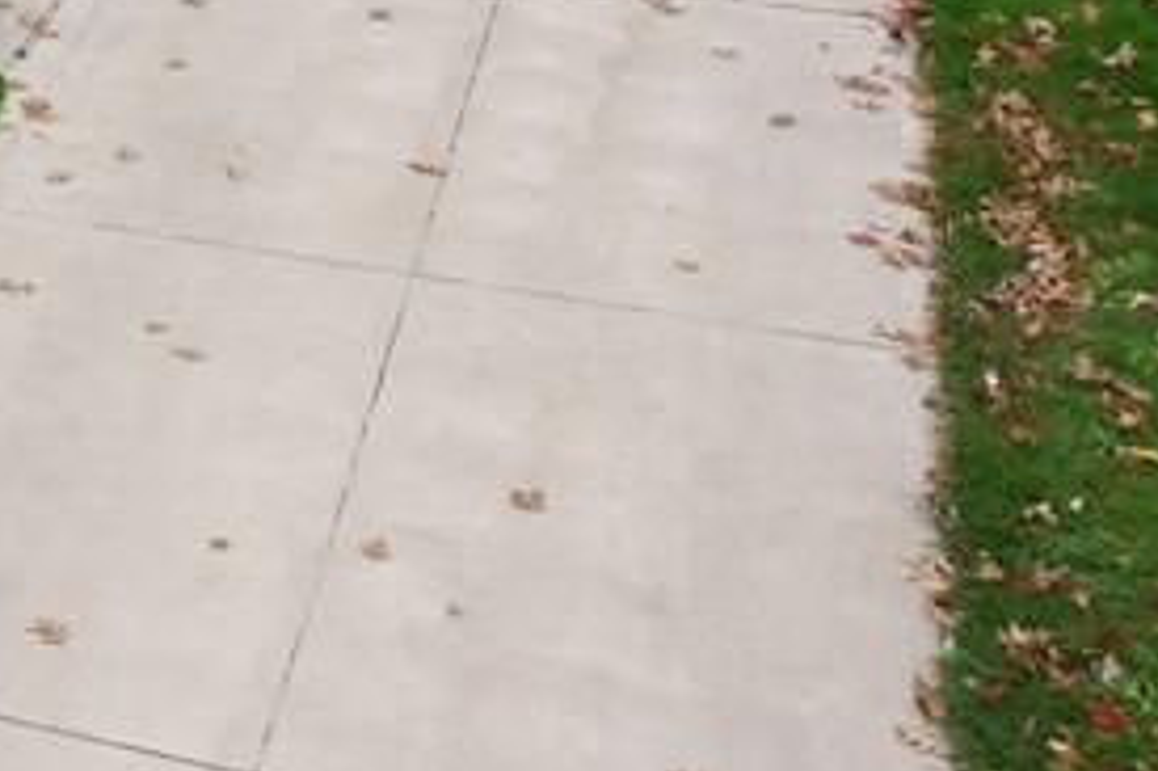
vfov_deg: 14.0
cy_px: -590
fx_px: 2797
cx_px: -552
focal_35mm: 87
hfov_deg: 20.3
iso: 120
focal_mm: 8.38
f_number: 2.8
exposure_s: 1/640
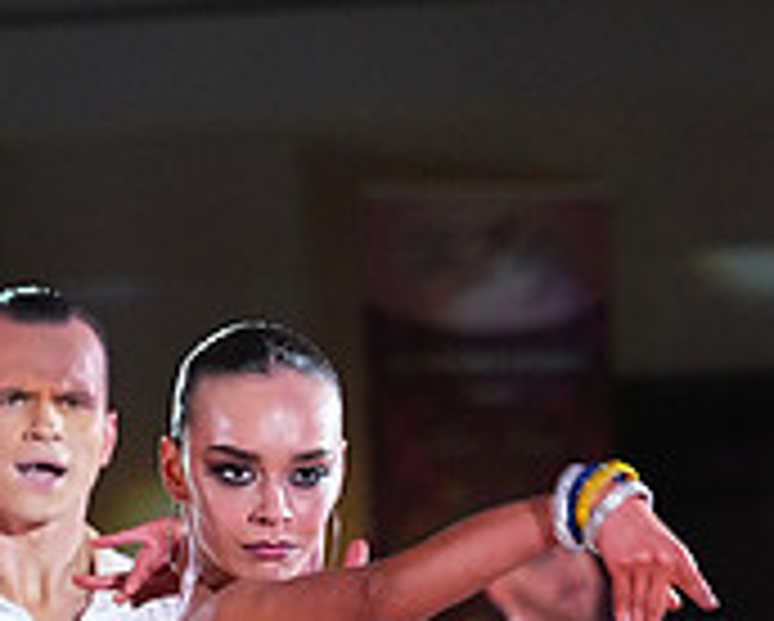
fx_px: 11765
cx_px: 178
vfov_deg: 3.0
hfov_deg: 3.8
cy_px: 1215
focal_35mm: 513
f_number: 5
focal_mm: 162
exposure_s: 1/400
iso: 8000
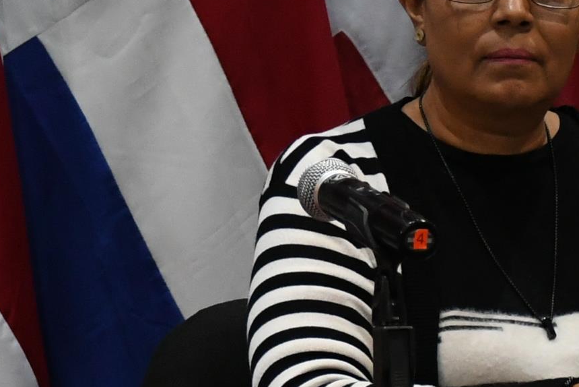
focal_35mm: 364
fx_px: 5856
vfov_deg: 3.8
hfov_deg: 5.6
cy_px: 11
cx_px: -292
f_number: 5.6
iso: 2000
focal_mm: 50
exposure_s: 1/100
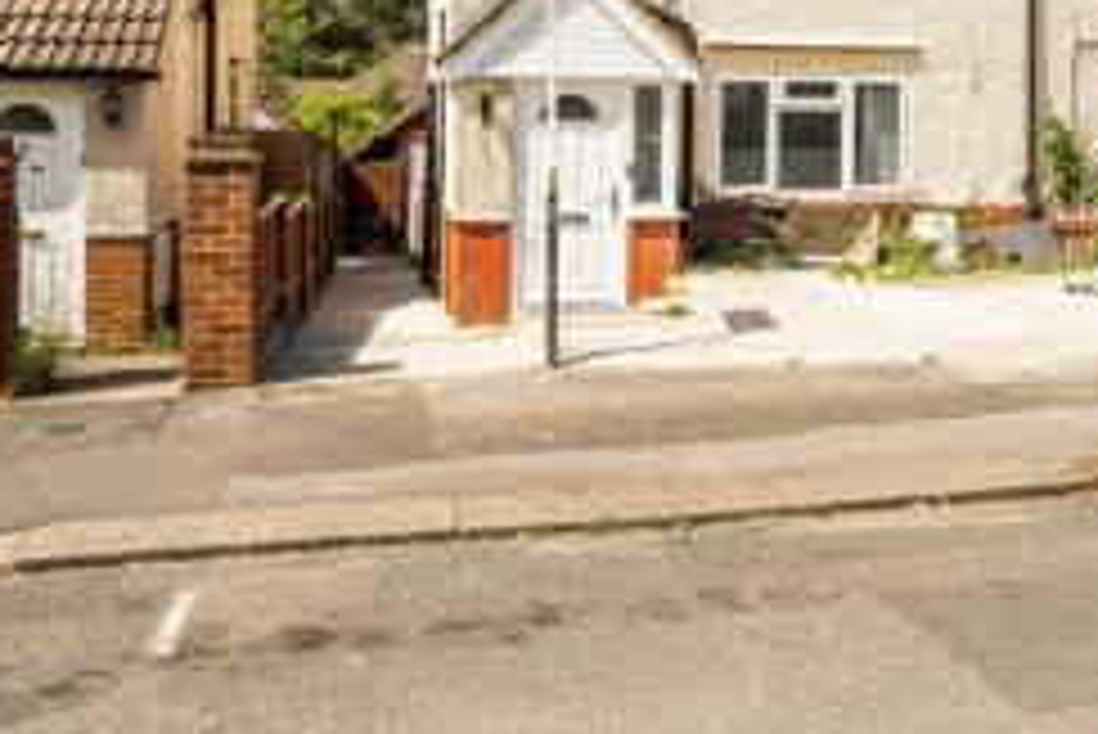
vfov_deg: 34.2
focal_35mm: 37
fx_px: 1129
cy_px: 88
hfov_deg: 51.6
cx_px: 652
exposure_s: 1/800
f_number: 8
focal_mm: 13
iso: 400
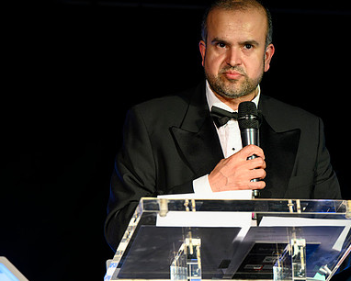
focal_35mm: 201
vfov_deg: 7.7
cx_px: 255
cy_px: 132
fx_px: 2089
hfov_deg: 9.6
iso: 2200
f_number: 4
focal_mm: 125
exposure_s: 1/200
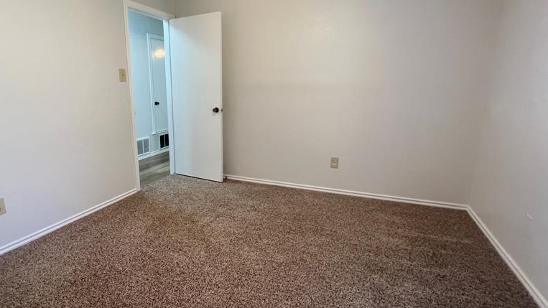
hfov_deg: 88.6
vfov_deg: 58.3
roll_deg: +0.4
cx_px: 223
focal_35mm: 19
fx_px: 276
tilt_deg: -12.2
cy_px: 148
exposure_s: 1/120
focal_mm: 1.57
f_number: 1.8
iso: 200
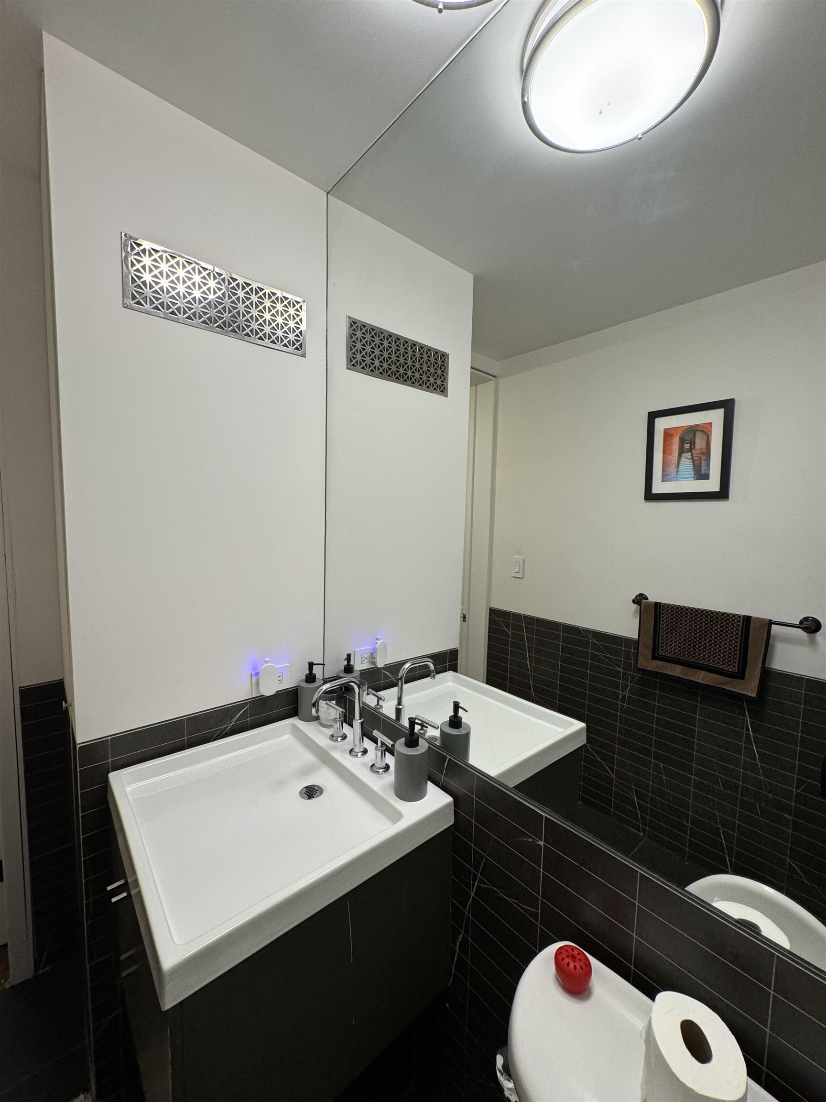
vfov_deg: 102.1
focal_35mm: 14
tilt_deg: -5.4
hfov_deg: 85.7
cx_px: 413
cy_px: 551
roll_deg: -0.9
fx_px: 445
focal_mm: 2.22
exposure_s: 1/60
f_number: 2.2
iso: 160
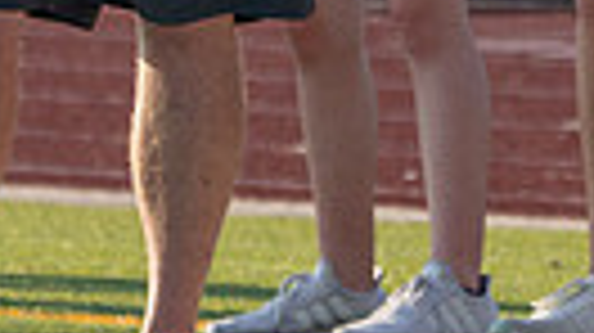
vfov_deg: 0.5
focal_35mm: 2259
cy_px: -355
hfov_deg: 1.0
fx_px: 35552
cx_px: 746
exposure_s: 1/1250
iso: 400
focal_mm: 400
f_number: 5.6
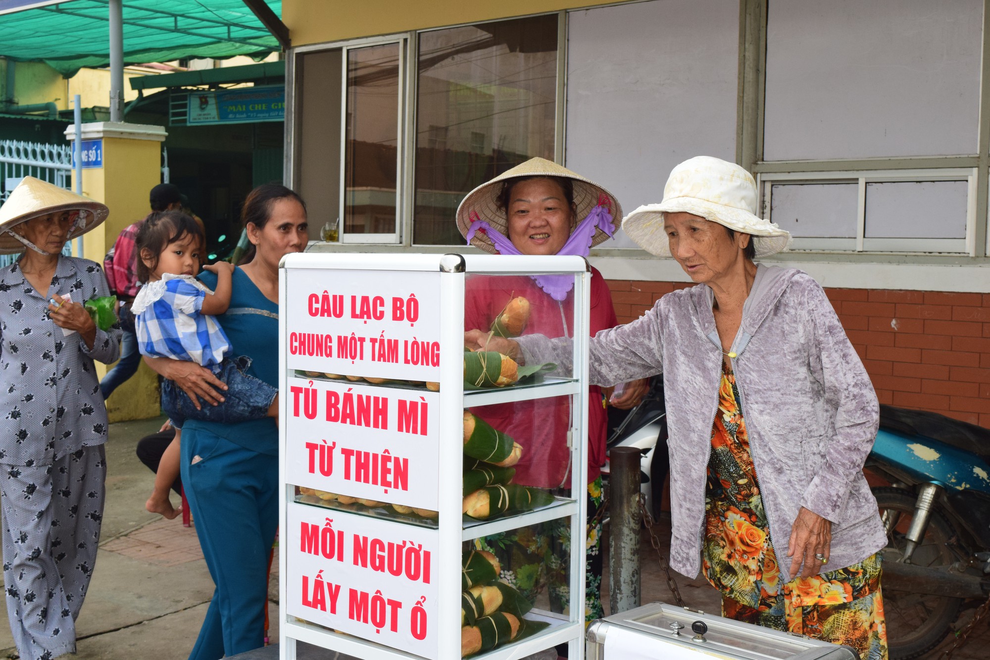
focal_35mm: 48
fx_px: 1320
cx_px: 495
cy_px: 330
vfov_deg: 28.1
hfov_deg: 41.1
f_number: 10
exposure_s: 1/160
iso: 800
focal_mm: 32
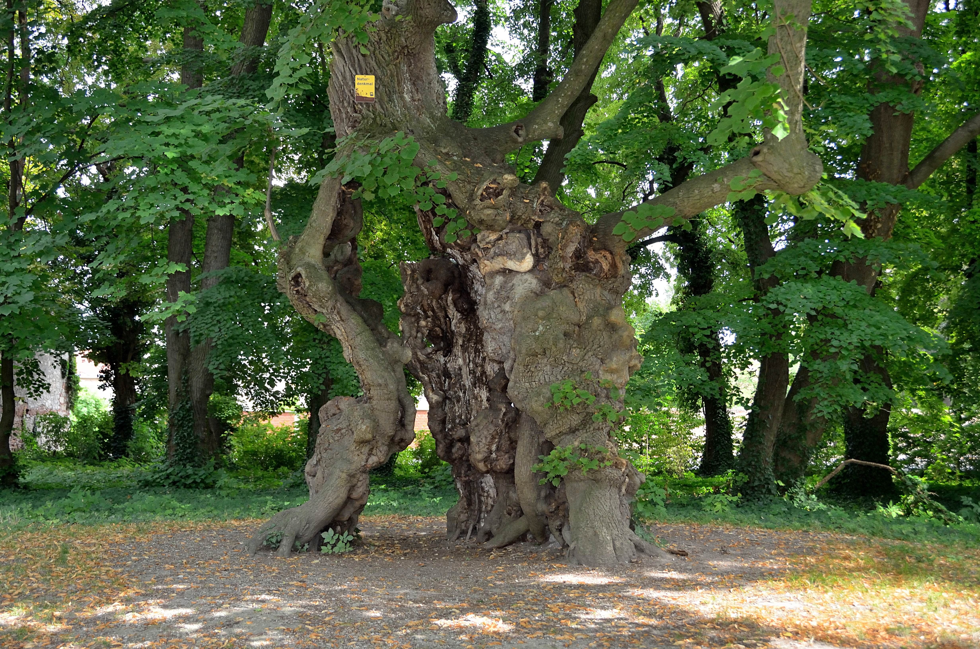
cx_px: 490
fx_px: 1059
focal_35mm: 39
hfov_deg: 49.6
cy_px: 324
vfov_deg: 34.1
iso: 500
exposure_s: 1/160
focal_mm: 26
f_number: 3.8
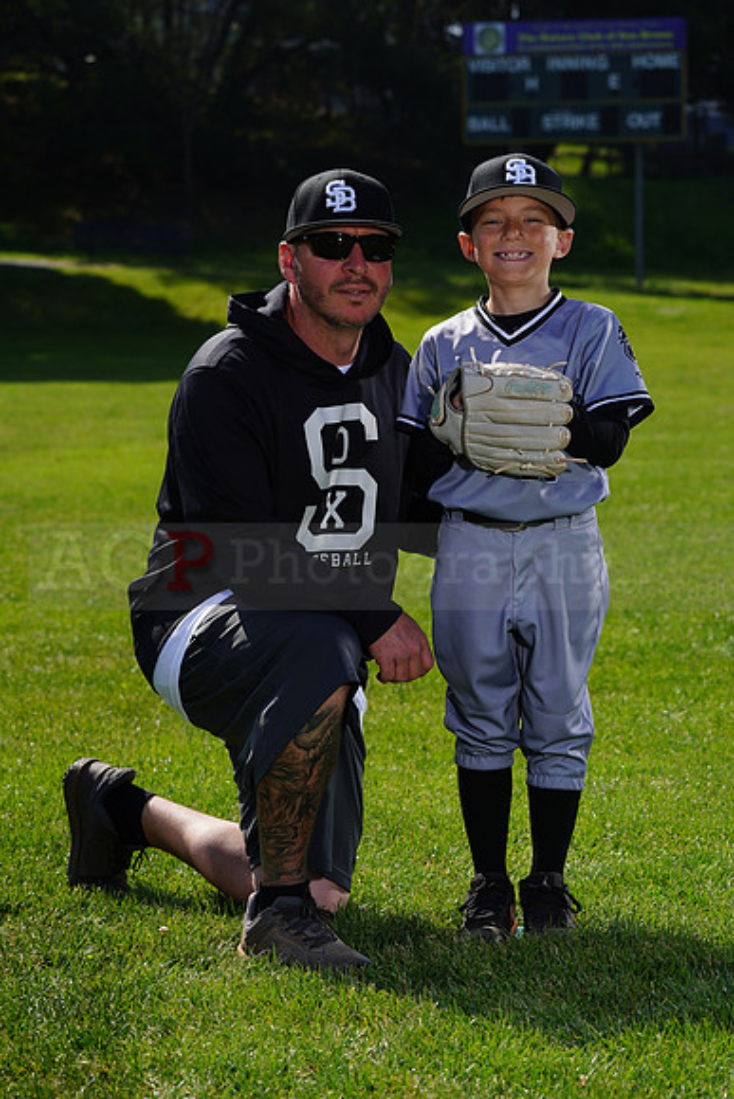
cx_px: 367
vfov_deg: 19.1
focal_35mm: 107
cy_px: 550
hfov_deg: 12.8
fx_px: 3270
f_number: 8
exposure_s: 1/250
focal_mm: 107
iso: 100
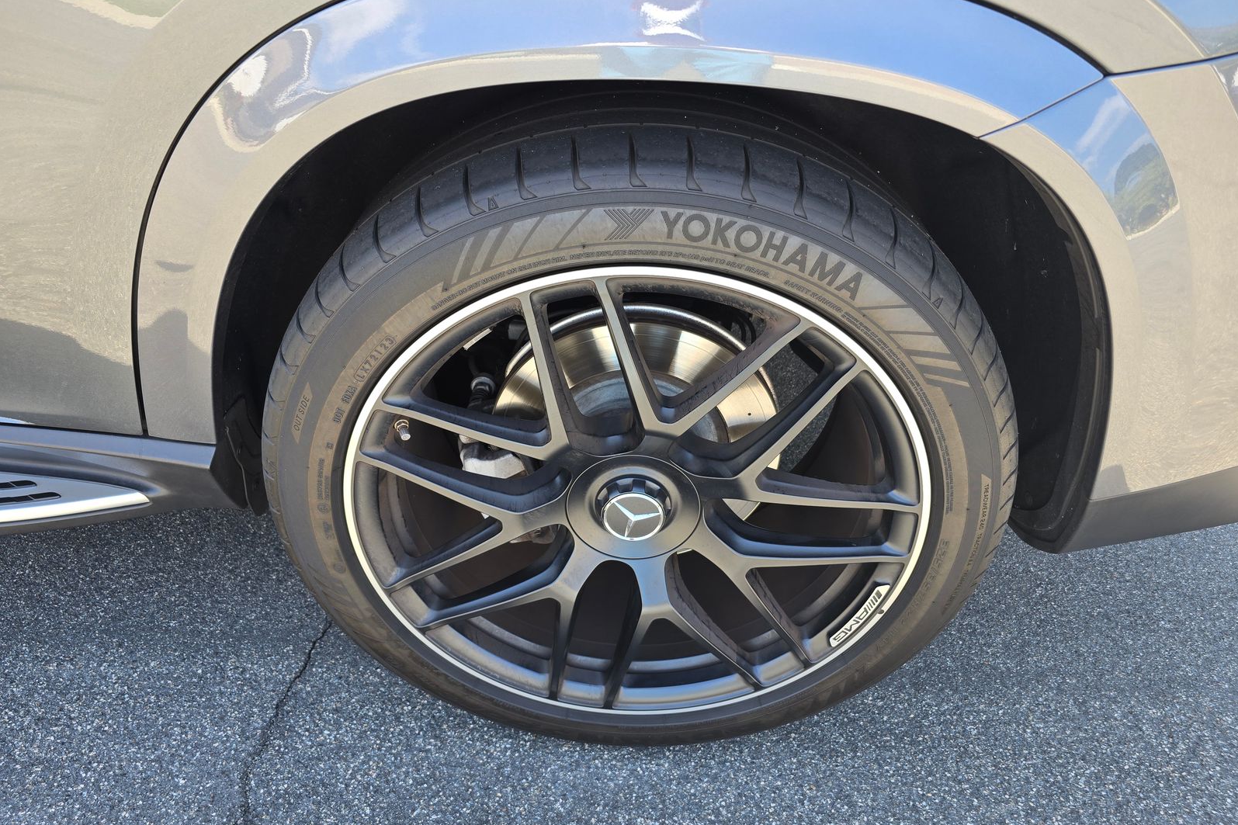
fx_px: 825
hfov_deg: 73.7
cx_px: 620
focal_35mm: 24
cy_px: 402
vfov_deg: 53.1
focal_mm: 6.3
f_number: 1.7
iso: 40
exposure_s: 1/180
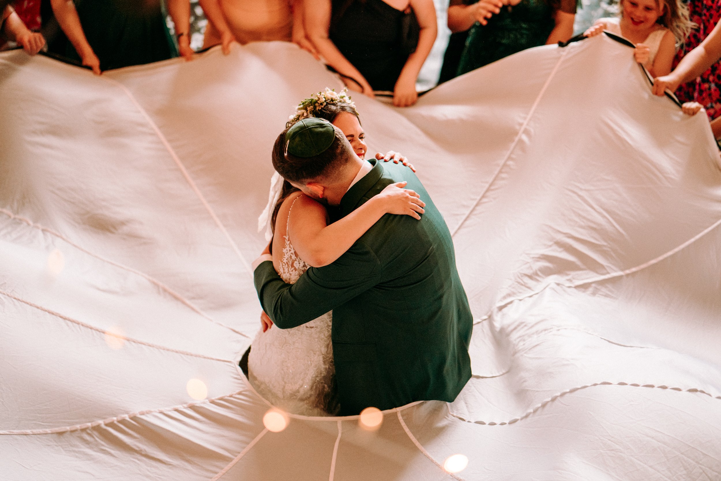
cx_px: 360
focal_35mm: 85
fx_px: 1702
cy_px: 240
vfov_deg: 16.1
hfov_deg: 23.9
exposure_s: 1/250
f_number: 2
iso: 3200
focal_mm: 85
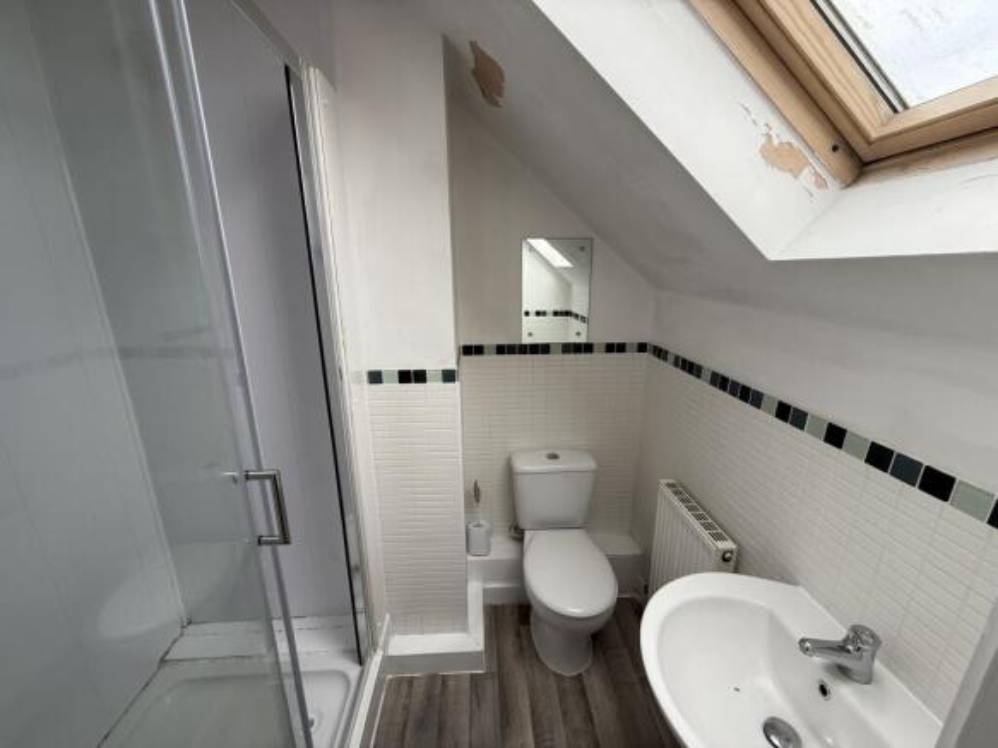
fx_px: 404
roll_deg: -0.3
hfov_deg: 102.1
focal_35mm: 14
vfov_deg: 85.7
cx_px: 499
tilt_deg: -17.2
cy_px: 374
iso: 80
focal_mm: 2.22
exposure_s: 1/99
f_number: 2.2
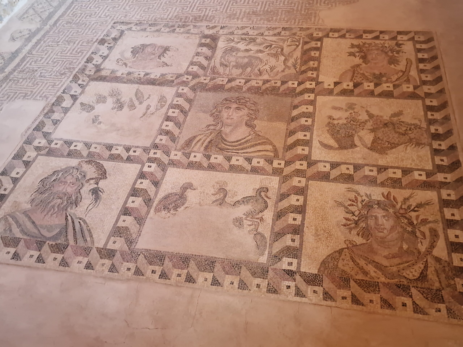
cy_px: 174
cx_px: 232
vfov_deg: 58.9
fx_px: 308
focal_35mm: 23
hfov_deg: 73.9
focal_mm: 6.4
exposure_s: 1/100
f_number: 1.8
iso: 50
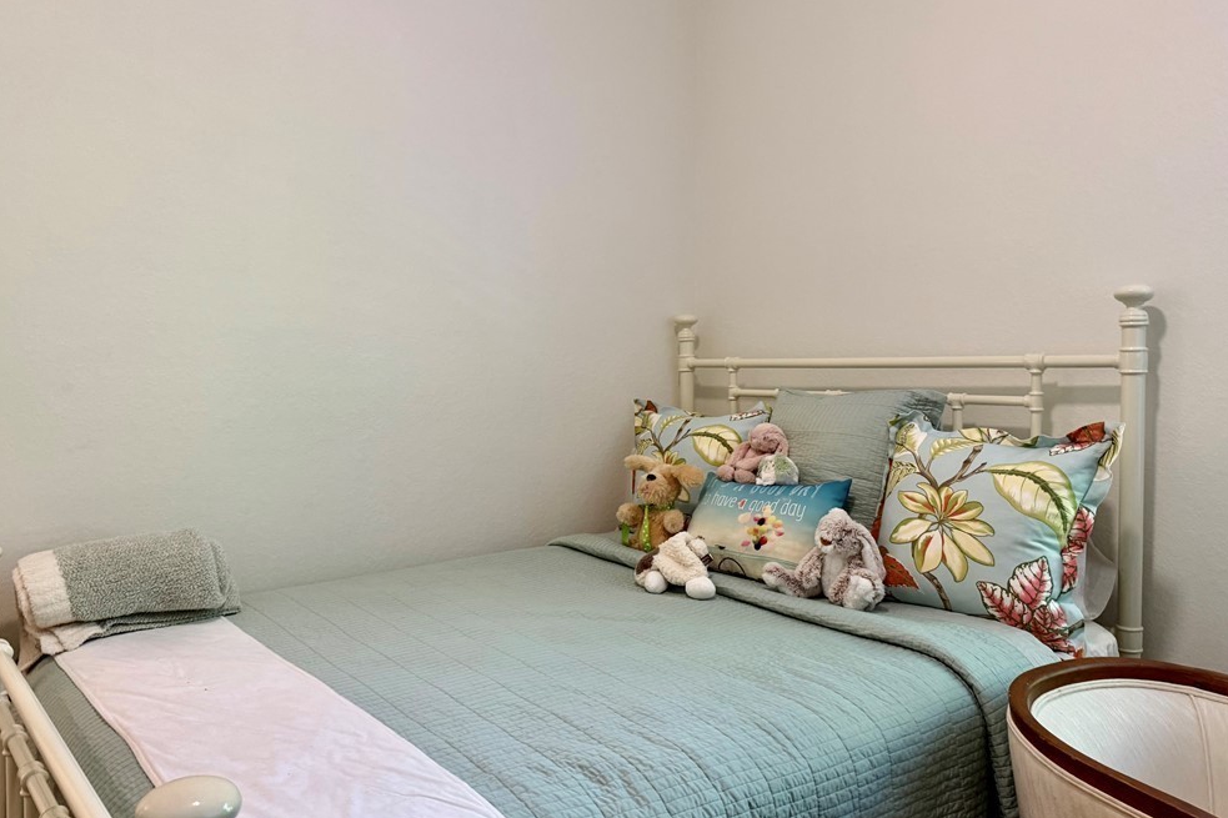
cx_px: 615
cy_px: 416
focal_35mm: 26
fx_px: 887
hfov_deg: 69.4
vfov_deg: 49.5
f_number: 1.78
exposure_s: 1/60
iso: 250
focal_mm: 6.76
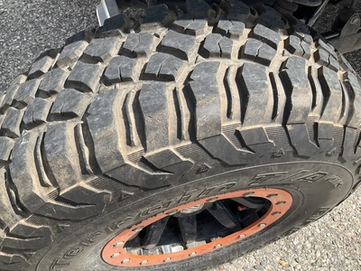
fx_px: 302
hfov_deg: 61.7
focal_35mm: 29
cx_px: 180
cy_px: 136
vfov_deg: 48.2
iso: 25
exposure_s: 1/770
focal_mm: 3
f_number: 1.8
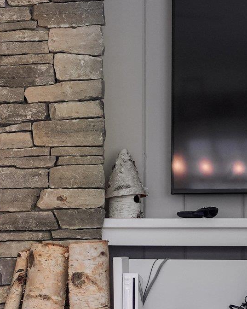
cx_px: -175
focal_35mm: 129
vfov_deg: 14.8
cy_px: 237
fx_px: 1179
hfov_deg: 11.3
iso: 2000
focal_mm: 45
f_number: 2.8
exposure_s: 1/160
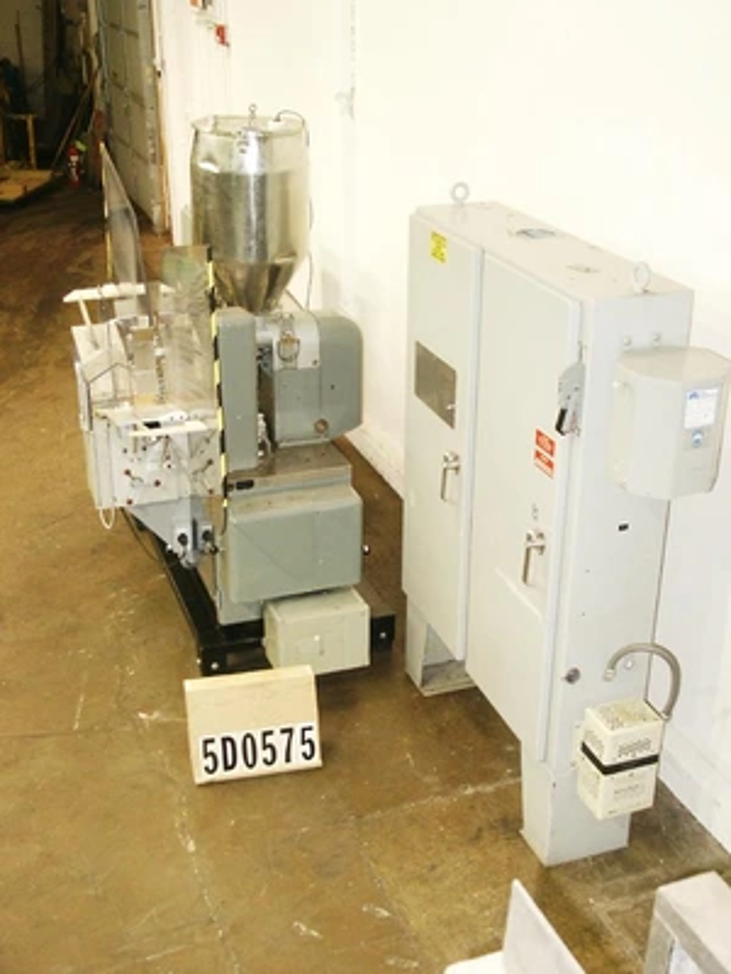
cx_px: 366
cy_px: 487
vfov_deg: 43.9
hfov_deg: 33.6
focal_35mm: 43
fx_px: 1211
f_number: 3.6
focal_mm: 8.87
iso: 200
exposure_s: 1/45
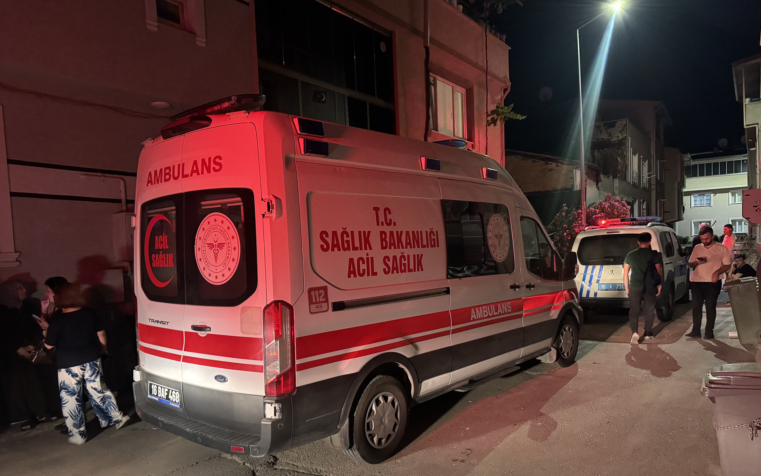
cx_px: 378
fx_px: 539
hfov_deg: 70.4
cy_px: 289
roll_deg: +2.8
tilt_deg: -2.7
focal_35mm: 26
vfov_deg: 47.3
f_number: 1.78
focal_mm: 6.76
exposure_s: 1/37
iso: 1000
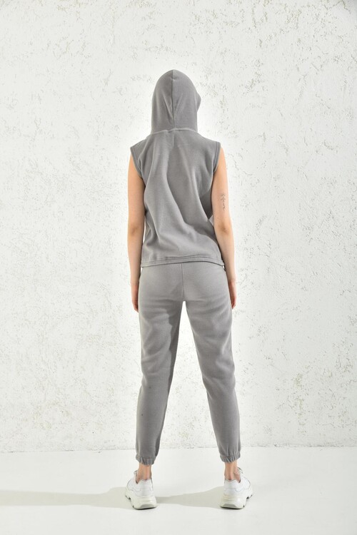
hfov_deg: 27.0
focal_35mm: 50
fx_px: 744
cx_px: 178
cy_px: 268
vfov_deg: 39.6
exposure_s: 1/160
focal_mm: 50
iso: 100
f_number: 7.1
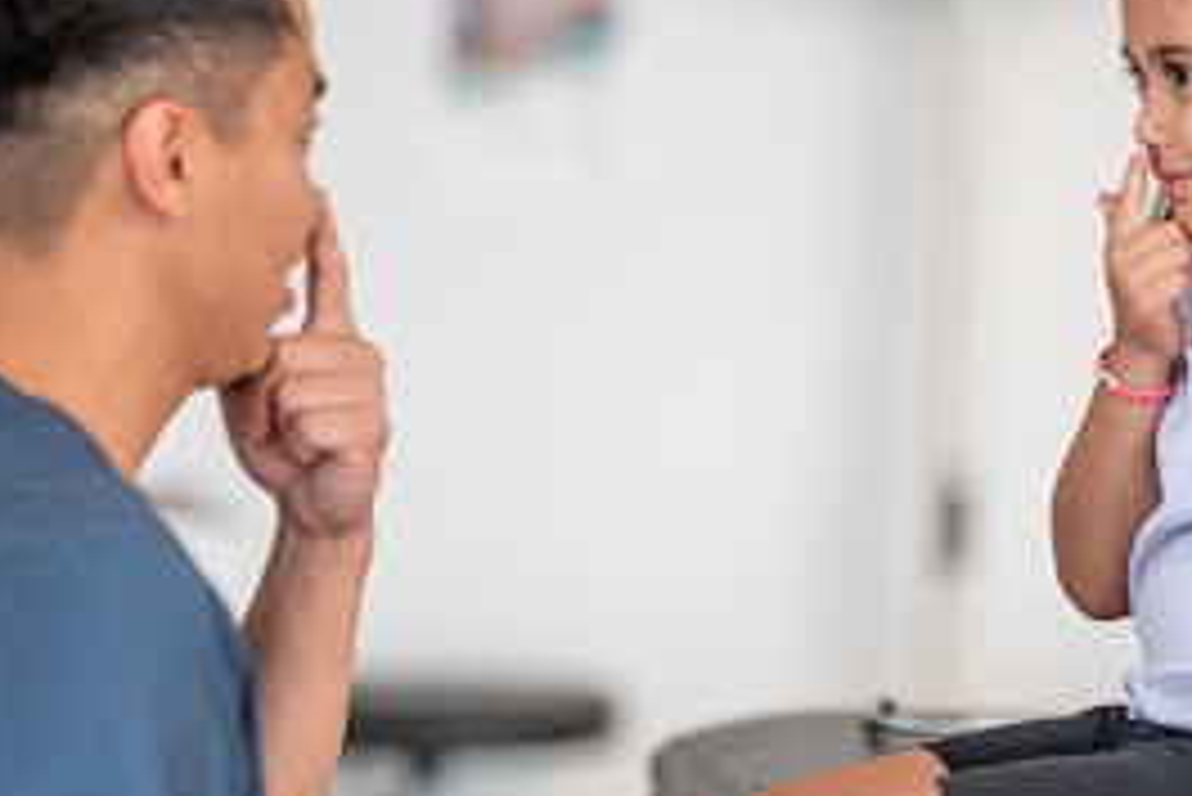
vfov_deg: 5.3
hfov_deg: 7.9
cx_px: 690
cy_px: 438
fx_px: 8580
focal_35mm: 259
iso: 320
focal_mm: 135
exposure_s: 1/250
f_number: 1.8
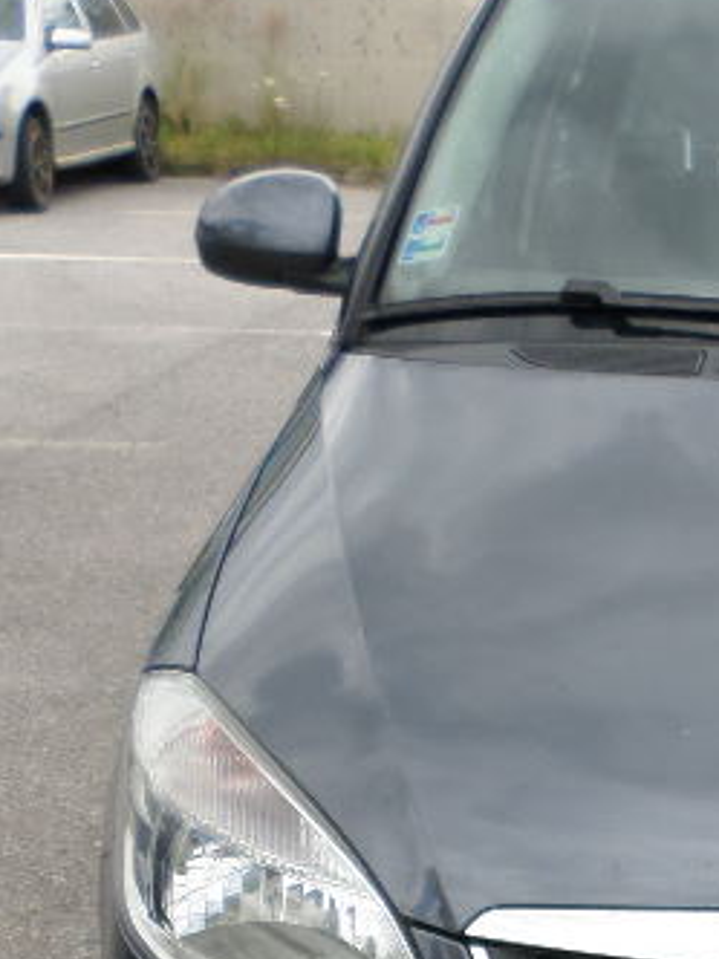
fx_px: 2132
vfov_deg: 24.2
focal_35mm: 77
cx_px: 967
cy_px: 950
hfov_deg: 17.8
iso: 80
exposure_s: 1/500
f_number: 2.5
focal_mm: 4.5
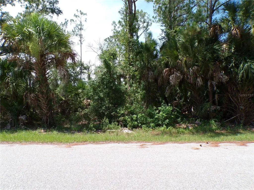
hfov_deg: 71.6
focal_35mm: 24
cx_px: 127
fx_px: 176
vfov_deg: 56.8
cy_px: 95
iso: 100
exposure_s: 1/400
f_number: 4.4
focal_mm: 4.3
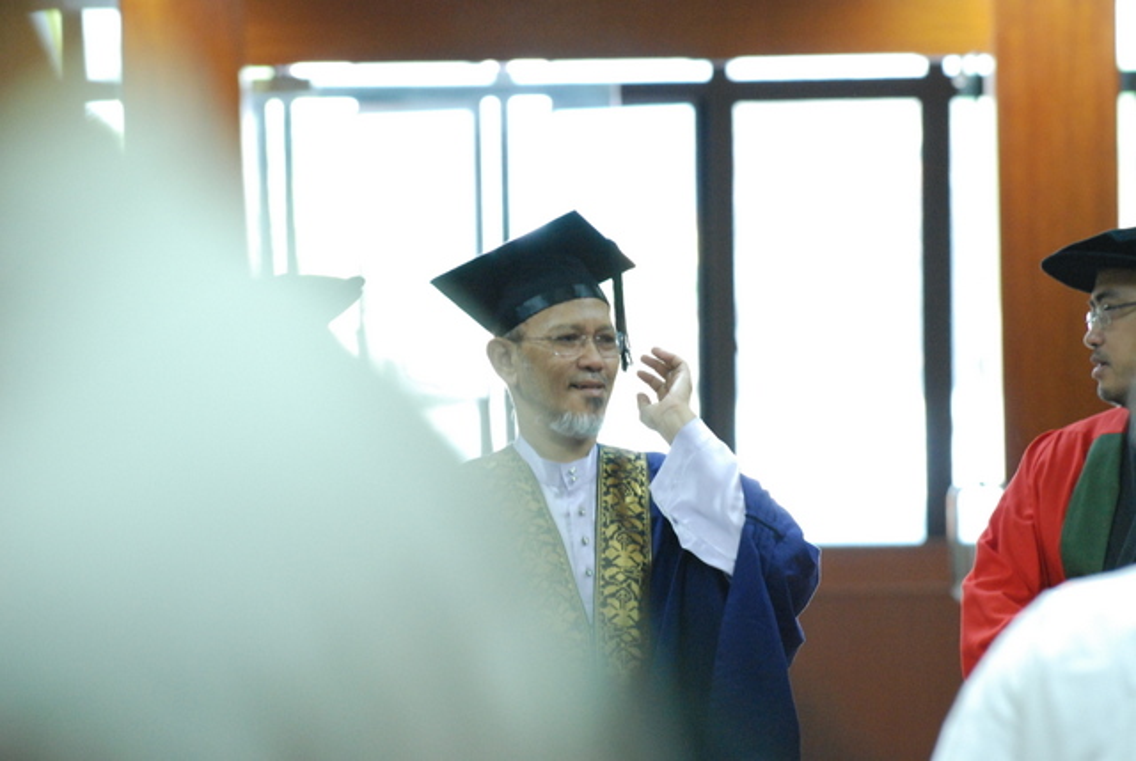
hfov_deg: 6.9
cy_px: 380
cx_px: 568
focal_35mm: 300
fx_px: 9482
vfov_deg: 4.6
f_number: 4.5
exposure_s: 1/40
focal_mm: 200
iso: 1600
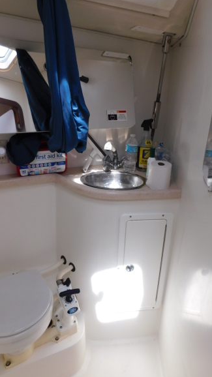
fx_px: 260
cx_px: 115
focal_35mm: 26
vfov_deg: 71.9
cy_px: 183
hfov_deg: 44.3
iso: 125
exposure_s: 1/100
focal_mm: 4
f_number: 3
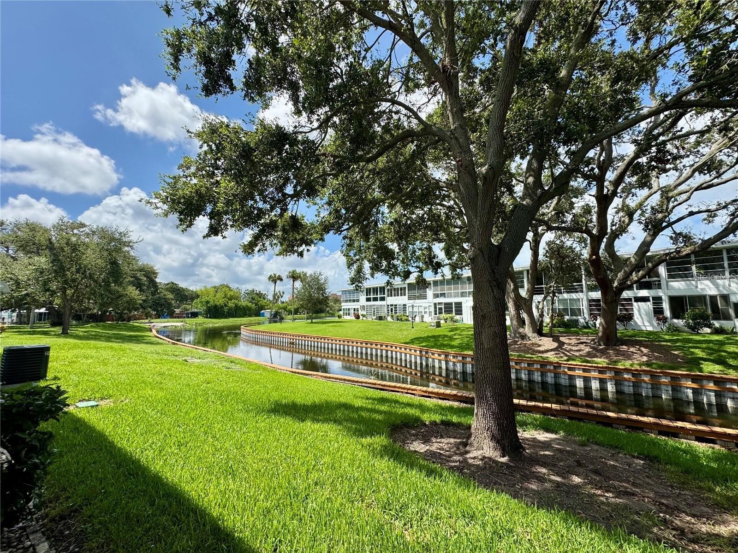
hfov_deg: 102.1
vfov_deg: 85.7
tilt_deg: +5.0
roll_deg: +0.0
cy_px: 276
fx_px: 298
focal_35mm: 14
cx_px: 369
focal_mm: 2.22
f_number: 2.2
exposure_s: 1/1536
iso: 50
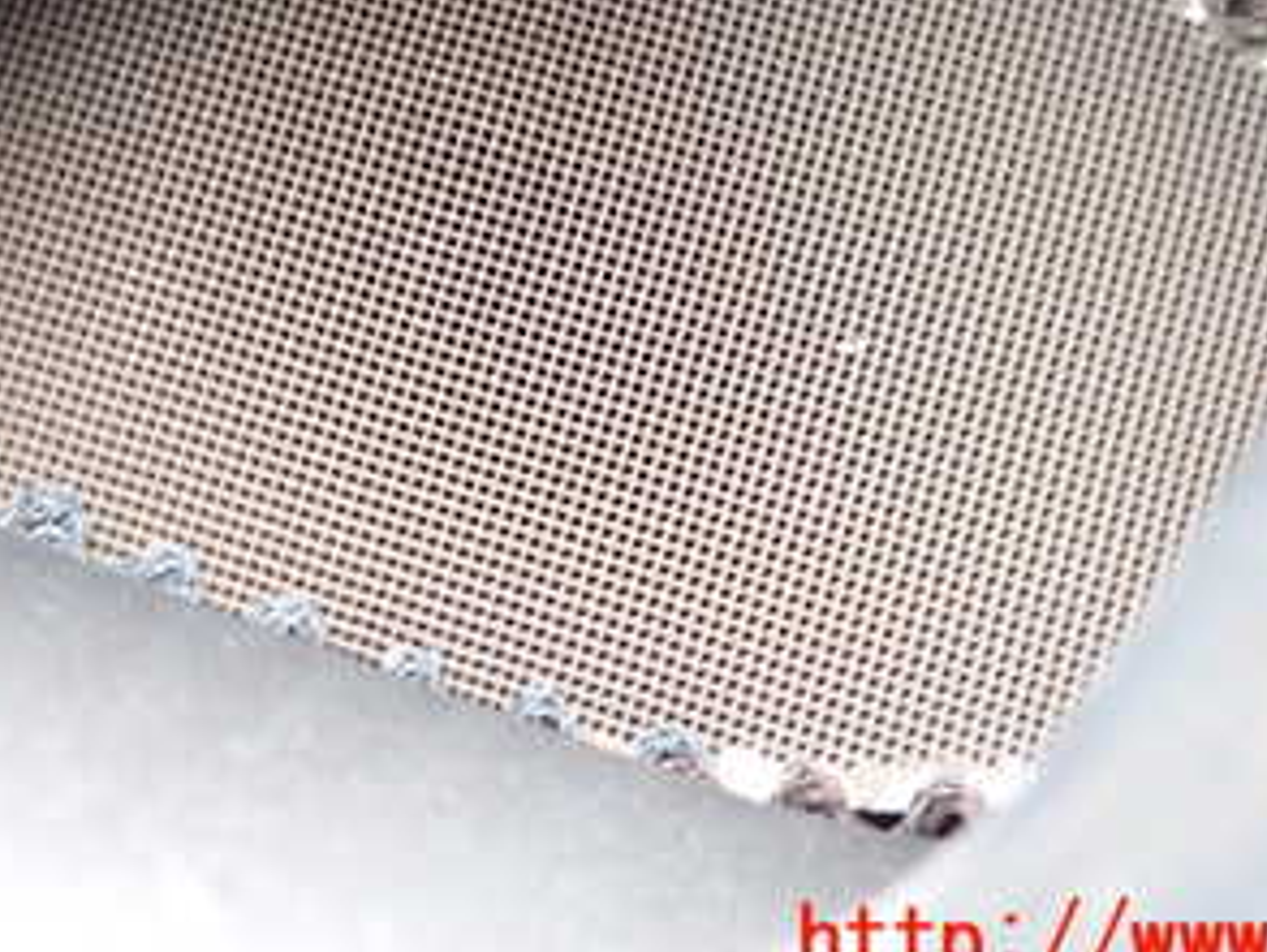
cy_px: 30
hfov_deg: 37.2
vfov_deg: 27.2
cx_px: 478
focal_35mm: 51
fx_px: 1868
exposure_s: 1/30
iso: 400
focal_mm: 4.5
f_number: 2
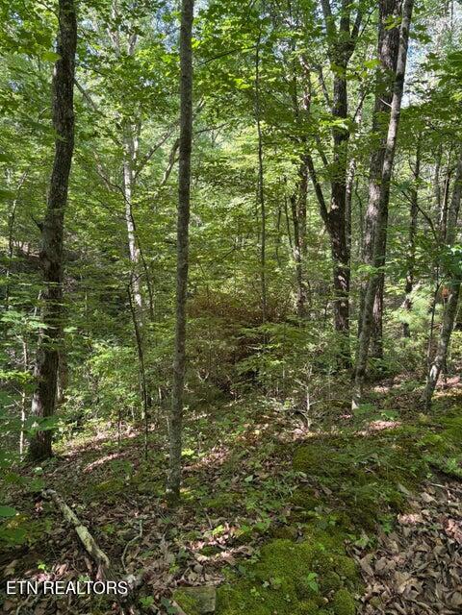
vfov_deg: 67.3
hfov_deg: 53.1
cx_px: 231
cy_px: 308
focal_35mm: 26
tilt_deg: -11.1
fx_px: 463
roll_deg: +0.4
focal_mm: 5.96
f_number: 1.6
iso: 125
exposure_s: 1/121
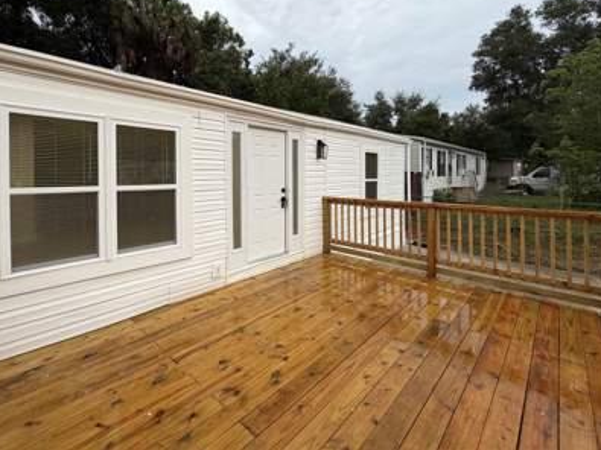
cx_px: 256
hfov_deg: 90.4
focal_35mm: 17
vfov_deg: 73.8
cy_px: 178
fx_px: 295
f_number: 2.2
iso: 200
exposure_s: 1/121
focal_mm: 2.22
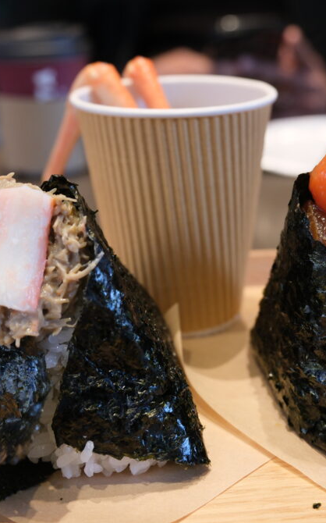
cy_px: 260
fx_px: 754
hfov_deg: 24.3
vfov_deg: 38.2
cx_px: 213
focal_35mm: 53
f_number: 3.3
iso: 640
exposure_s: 1/100
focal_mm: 22.7
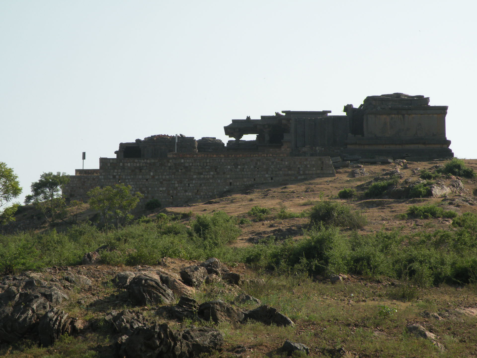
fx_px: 1943
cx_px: 238
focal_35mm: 141
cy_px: 179
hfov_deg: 14.0
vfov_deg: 10.5
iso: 64
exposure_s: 1/278
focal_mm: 25
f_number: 6.3
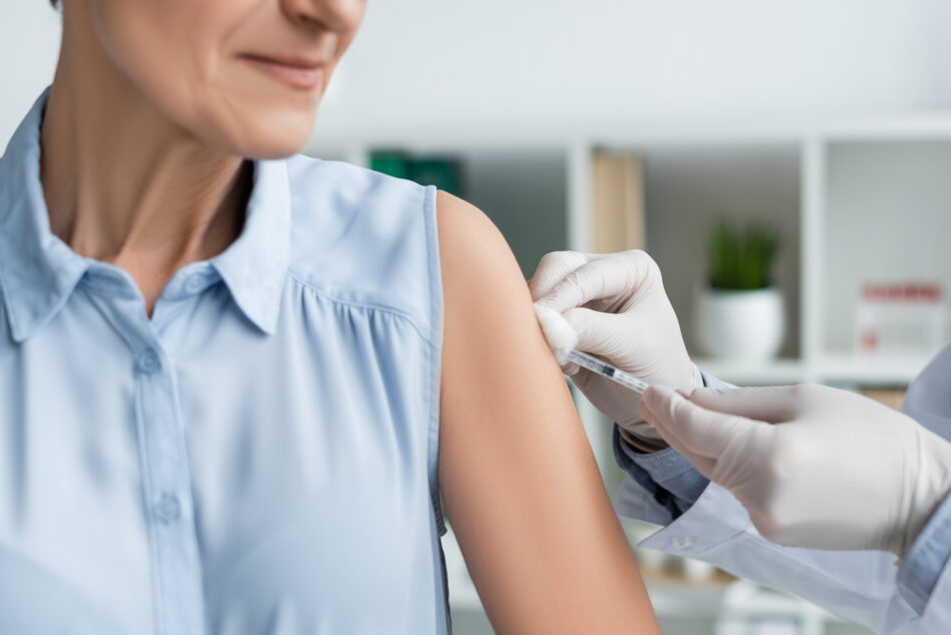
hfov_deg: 35.6
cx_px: 510
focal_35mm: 56
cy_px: 341
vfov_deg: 24.2
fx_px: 1480
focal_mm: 50
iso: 250
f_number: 2.8
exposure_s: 1/200
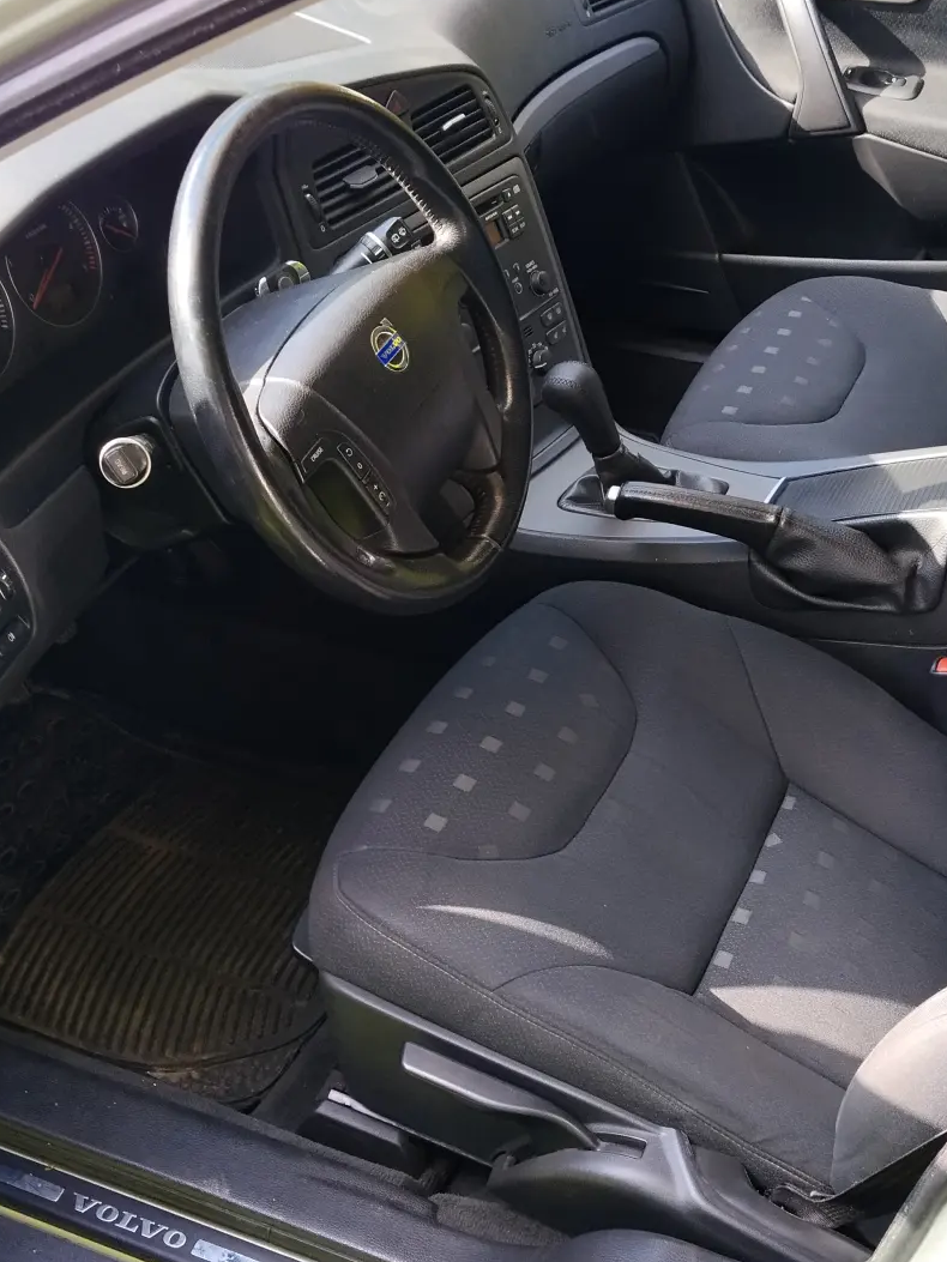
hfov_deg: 30.8
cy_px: 689
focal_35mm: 47
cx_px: 567
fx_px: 1714
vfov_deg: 40.4
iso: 50
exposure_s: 1/100
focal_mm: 4.22
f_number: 1.8
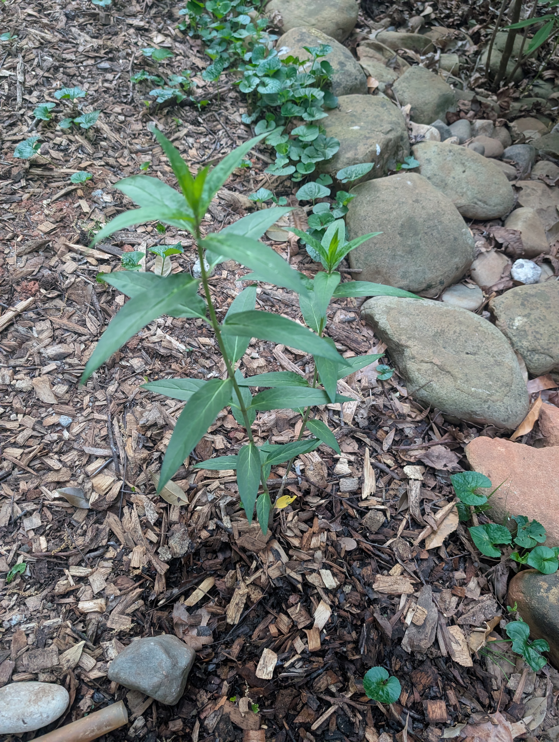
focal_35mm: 24
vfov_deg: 71.5
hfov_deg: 56.9
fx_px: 515
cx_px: 280
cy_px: 371
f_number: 1.68
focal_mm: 6.9
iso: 1531
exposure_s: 1/201
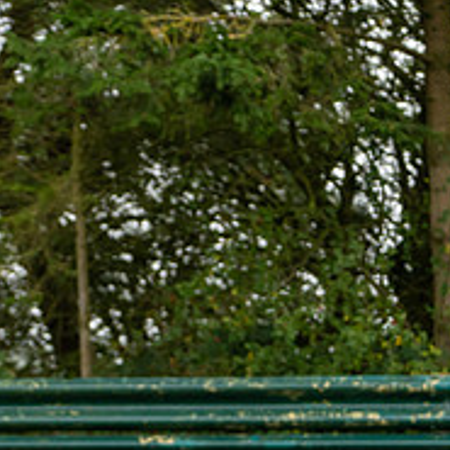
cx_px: -106
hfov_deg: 7.0
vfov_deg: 7.1
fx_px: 3647
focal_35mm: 248
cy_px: 353
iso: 800
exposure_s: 1/1250
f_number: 2.8
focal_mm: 82
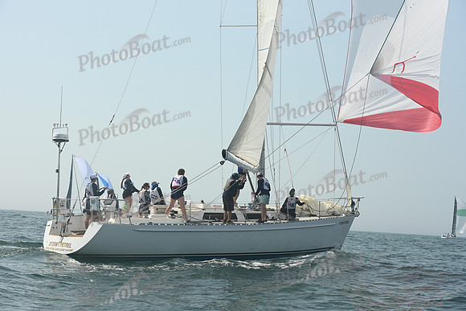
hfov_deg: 28.8
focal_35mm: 70
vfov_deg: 19.5
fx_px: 906
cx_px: 233
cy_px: 156
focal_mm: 70
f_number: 8
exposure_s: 1/1250
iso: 320
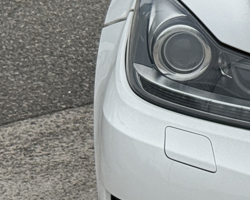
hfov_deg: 7.6
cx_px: 534
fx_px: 1790
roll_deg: -0.6
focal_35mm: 242
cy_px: -2
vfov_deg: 6.4
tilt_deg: -12.0
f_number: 1.78
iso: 64
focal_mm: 6.76
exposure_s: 1/7874
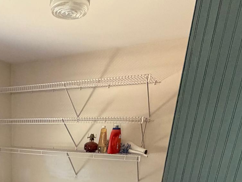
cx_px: 36
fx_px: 266
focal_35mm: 38
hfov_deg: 45.5
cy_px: 236
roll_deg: -1.4
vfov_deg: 30.1
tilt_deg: -22.3
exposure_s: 1/60
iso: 400
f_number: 2.2
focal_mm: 2.22
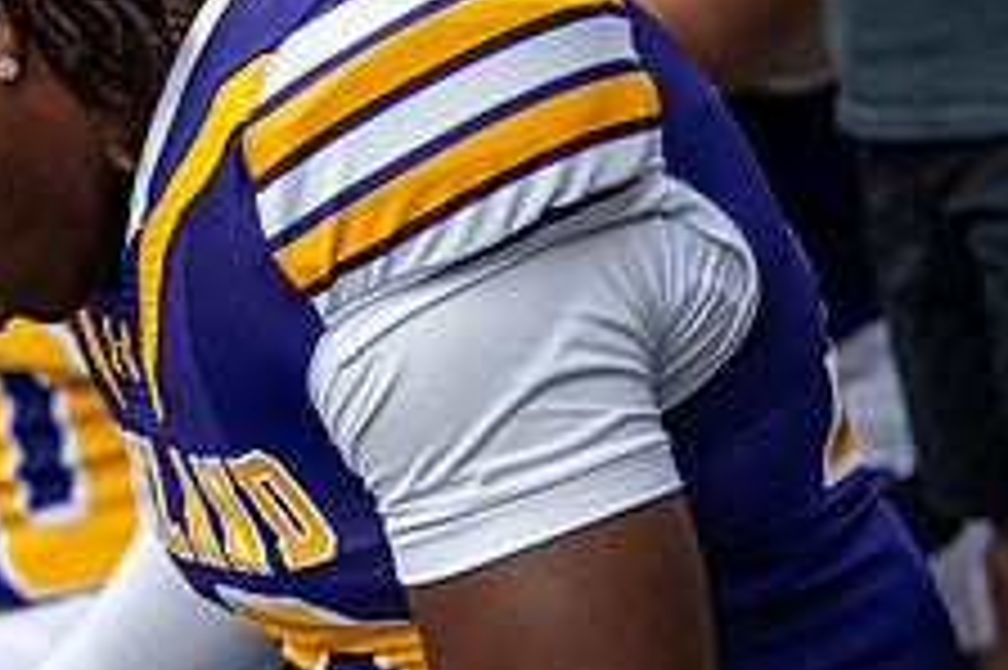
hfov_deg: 11.0
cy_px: 344
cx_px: -230
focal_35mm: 184
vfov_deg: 7.5
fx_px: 5148
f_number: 3.2
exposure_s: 1/640
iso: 160
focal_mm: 71
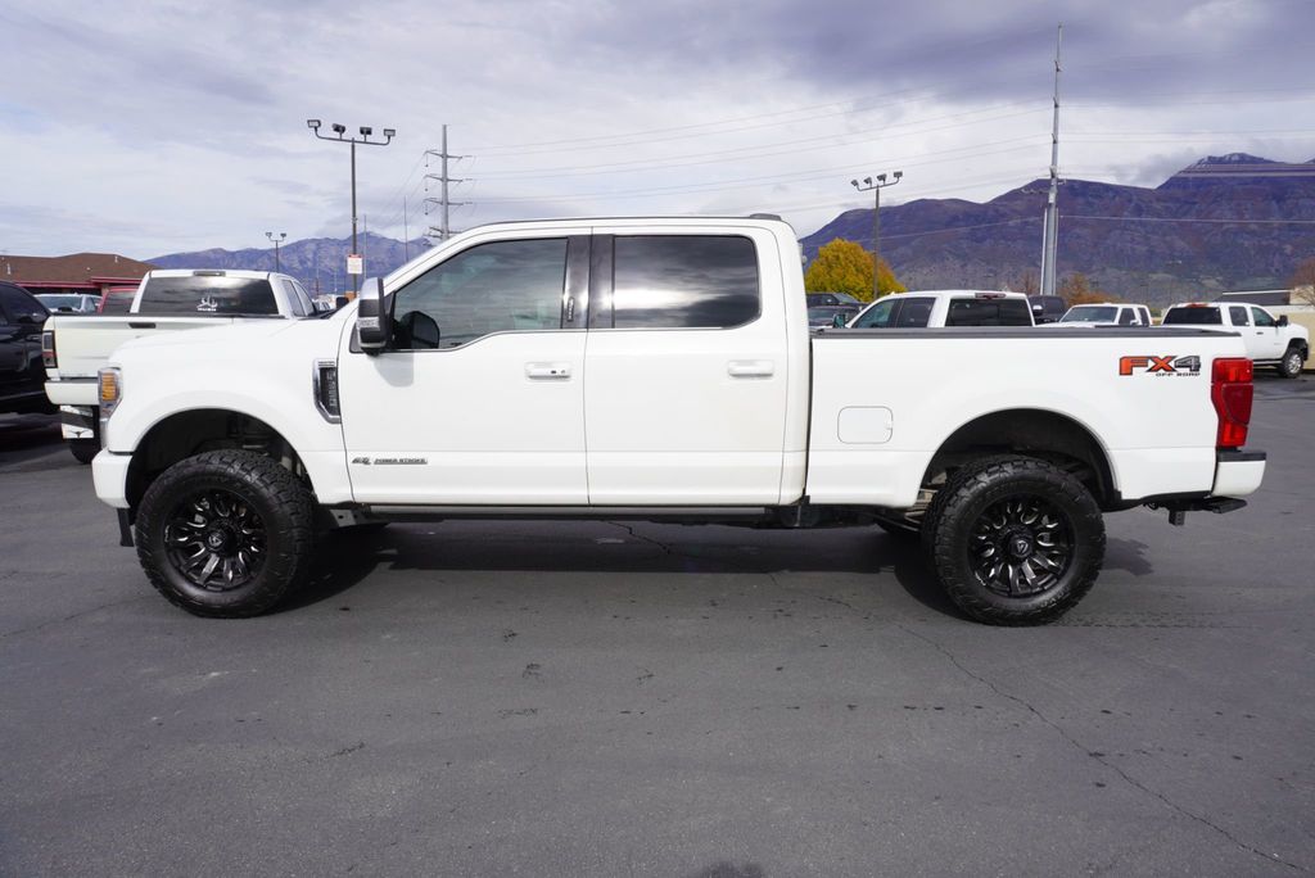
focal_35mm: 24
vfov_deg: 53.2
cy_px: 439
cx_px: 658
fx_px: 877
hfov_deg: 73.7
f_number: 8
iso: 100
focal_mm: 16
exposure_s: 1/250
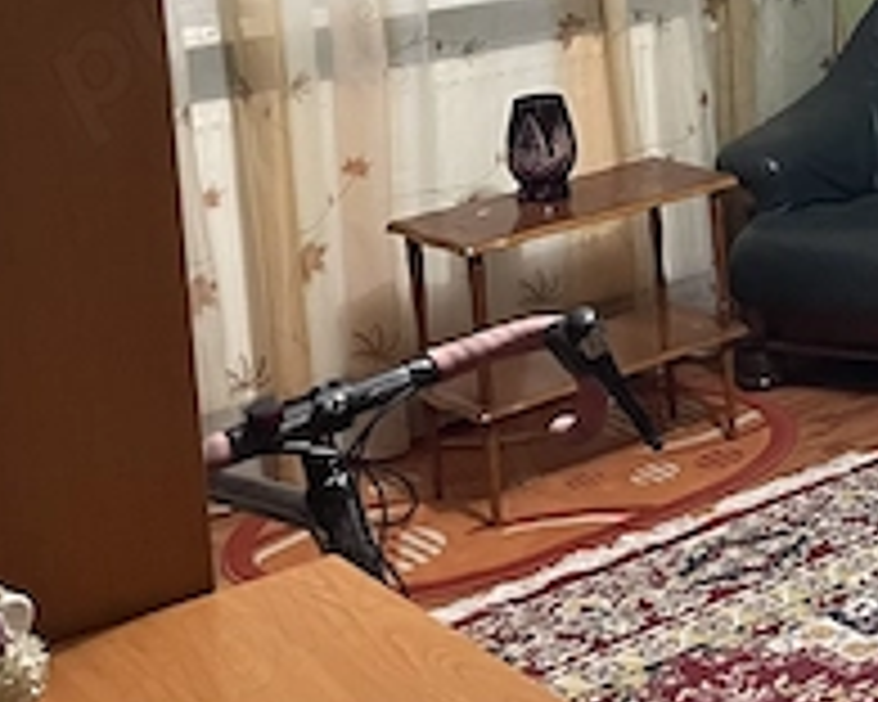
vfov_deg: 18.9
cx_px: 1283
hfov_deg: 21.0
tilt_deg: -7.3
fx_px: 2027
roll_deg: +1.5
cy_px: -54
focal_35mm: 78
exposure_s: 1/25
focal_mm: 4.2
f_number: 1.6
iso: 500
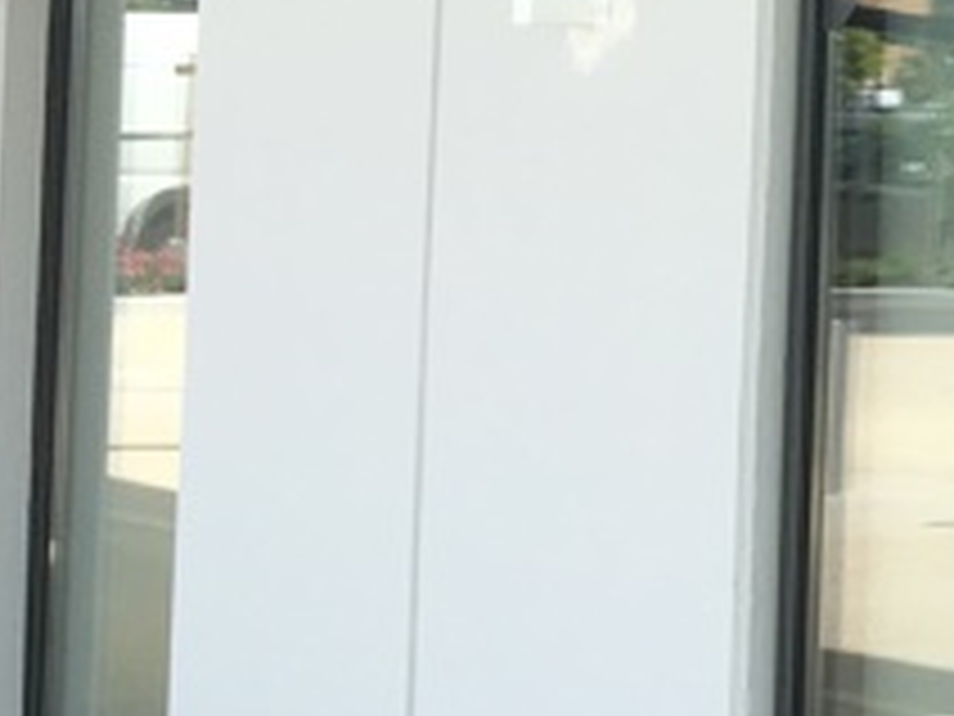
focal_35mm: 140
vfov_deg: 10.4
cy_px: -140
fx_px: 3858
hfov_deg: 11.6
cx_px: 2286
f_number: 2.2
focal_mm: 4.15
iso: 25
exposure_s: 1/527
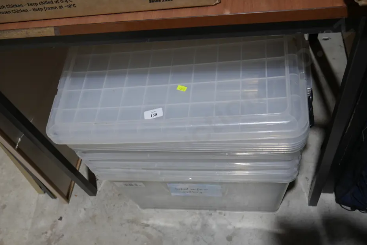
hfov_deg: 58.7
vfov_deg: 41.0
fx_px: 326
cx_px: 188
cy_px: 145
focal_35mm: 32
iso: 200
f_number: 3.5
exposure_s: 1/100
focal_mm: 14
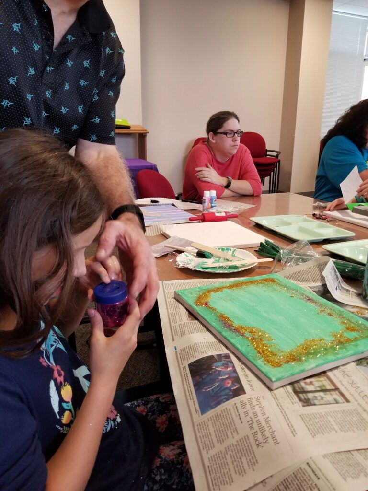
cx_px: 184
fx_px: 369
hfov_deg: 53.1
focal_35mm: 26
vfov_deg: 67.3
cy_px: 246
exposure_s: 1/60
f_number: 1.7
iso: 250
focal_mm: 4.25
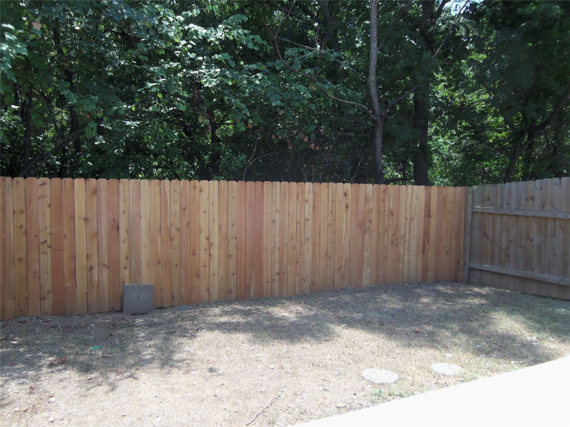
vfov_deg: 49.7
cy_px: 214
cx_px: 285
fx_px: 461
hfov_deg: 63.4
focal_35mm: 28
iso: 64
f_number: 3.9
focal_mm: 5.1
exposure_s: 1/160
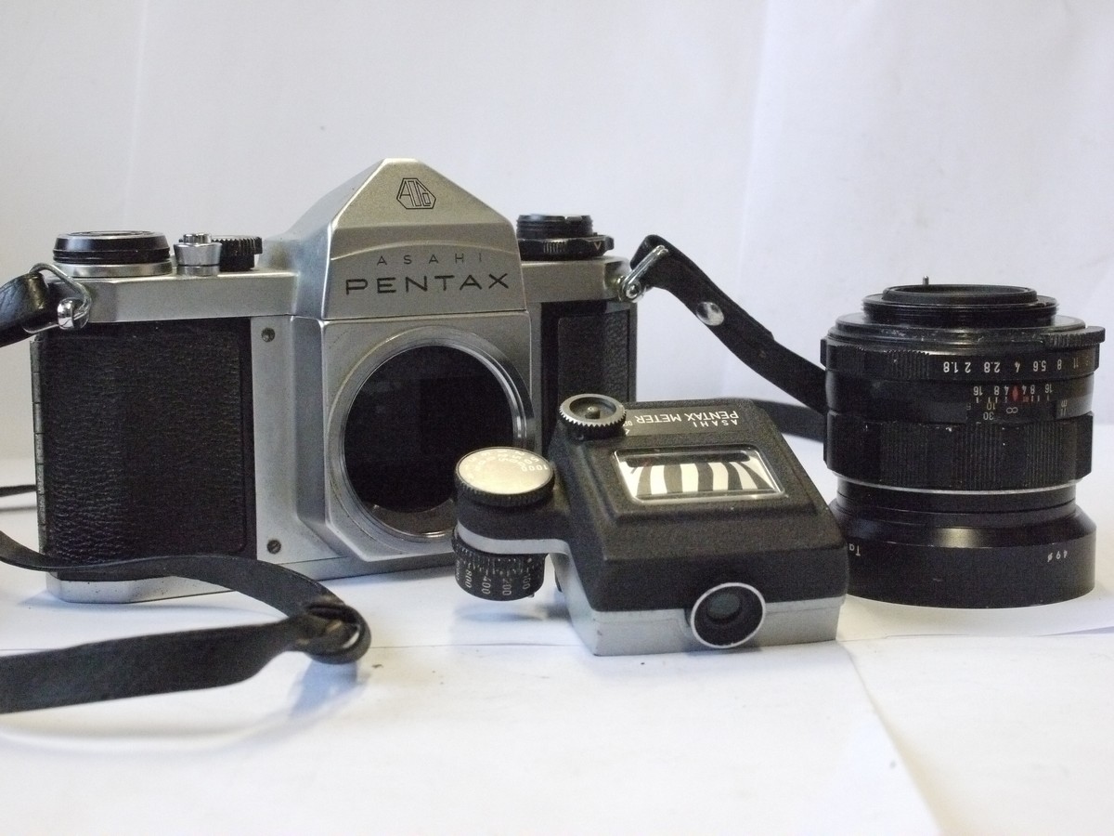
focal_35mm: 60
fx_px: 1931
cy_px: 418
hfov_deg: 32.2
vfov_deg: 24.4
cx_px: 557
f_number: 9
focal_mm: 30
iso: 3200
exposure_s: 1/125
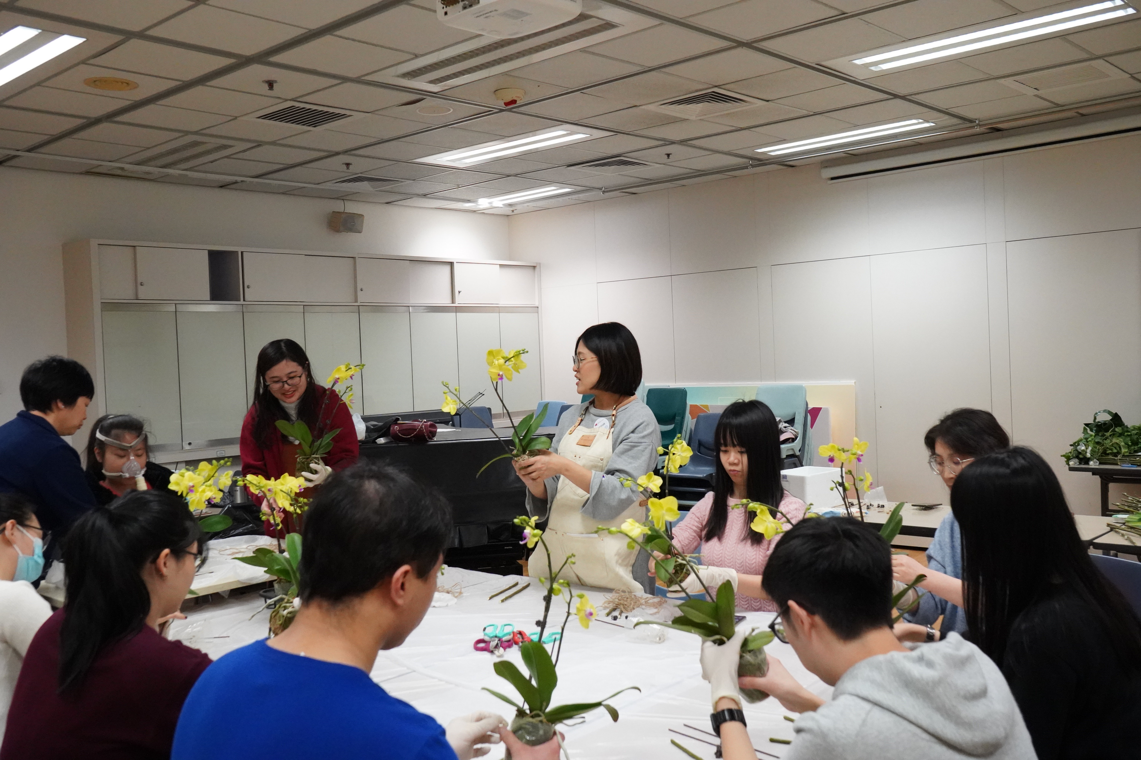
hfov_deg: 58.7
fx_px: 1014
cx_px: 570
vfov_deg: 41.1
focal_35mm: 32
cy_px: 380
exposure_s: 1/250
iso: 12800
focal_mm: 32
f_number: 7.1
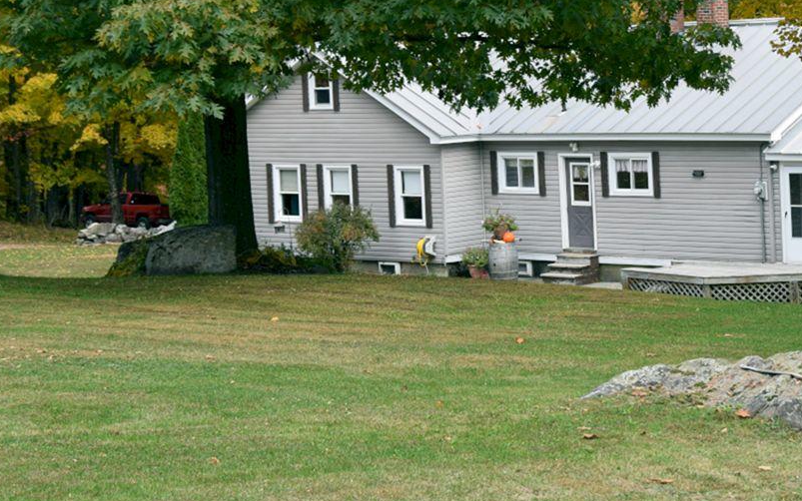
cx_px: 614
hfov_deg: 17.3
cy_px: 160
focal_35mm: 120
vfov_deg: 10.9
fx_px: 2623
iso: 220
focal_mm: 42
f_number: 8
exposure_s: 1/250
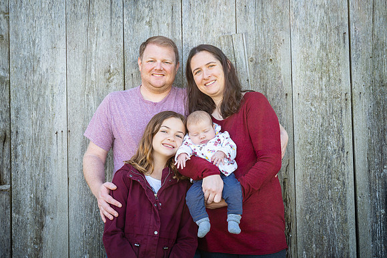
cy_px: 129
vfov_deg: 27.5
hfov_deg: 40.4
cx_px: 194
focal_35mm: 49
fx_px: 526
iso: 125
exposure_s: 1/100
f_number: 5
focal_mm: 49
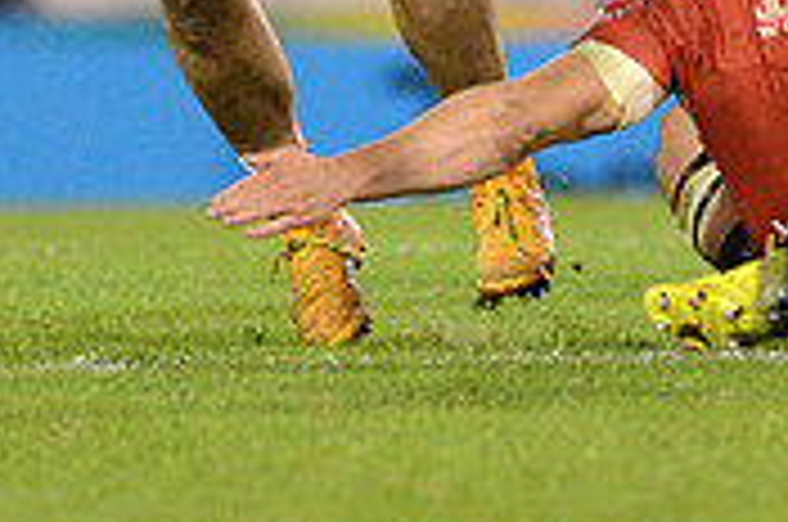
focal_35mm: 997
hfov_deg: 2.1
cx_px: 149
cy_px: -304
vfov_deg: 1.4
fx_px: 21783
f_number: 2.8
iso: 4500
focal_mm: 300
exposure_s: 1/1250
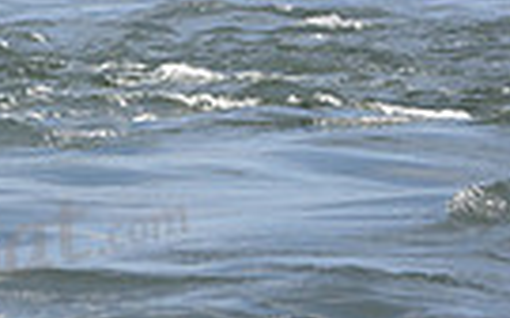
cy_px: -256
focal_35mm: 373
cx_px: -536
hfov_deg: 5.5
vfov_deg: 3.5
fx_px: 5178
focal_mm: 85
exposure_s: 1/800
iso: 250
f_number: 3.5
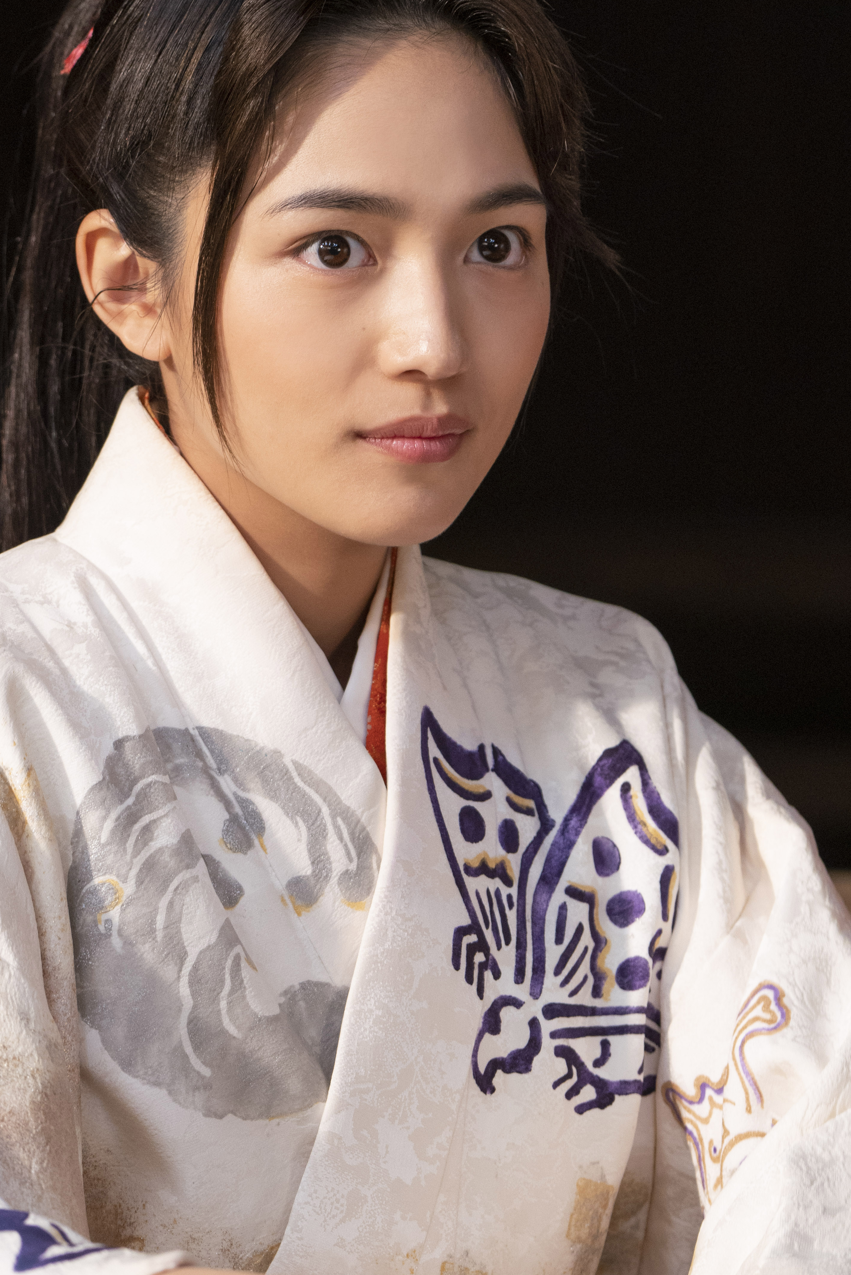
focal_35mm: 273
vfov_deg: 7.5
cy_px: 564
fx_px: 9675
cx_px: 365
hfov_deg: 5.0
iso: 1600
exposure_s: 1/100
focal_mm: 151
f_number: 5.6
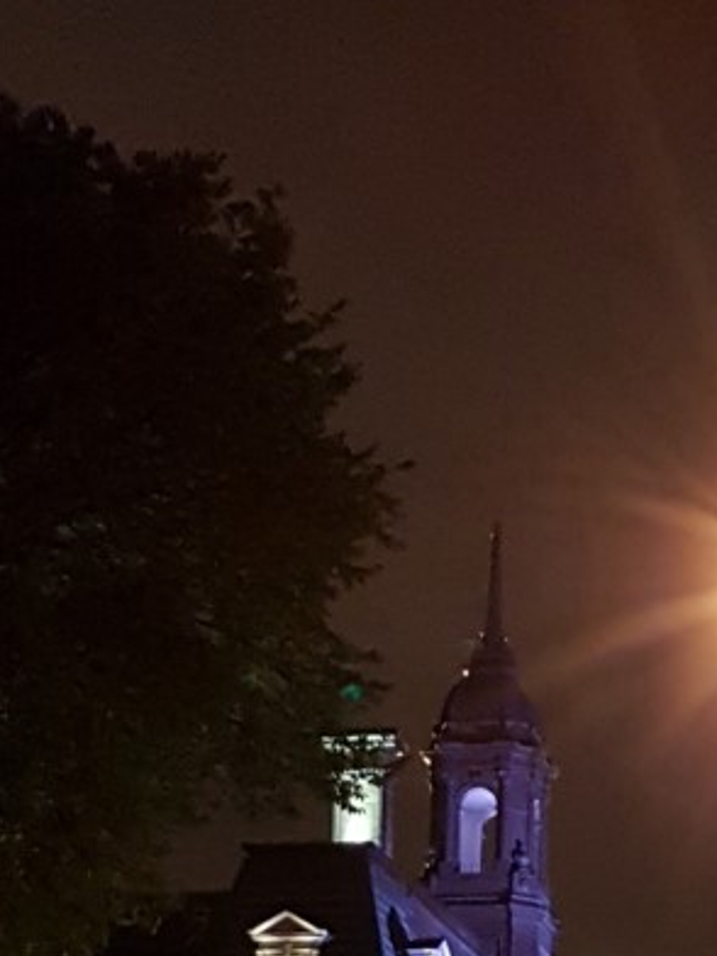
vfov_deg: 25.4
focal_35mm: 68
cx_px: 722
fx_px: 1878
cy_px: 1171
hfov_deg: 20.9
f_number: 1.7
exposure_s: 1/10
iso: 320
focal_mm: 4.2
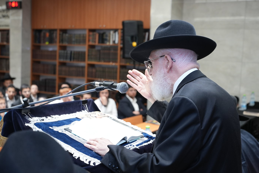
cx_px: 130
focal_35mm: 50
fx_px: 360
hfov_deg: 39.6
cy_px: 86
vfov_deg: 27.0
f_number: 4
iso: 2500
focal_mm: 50
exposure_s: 1/200
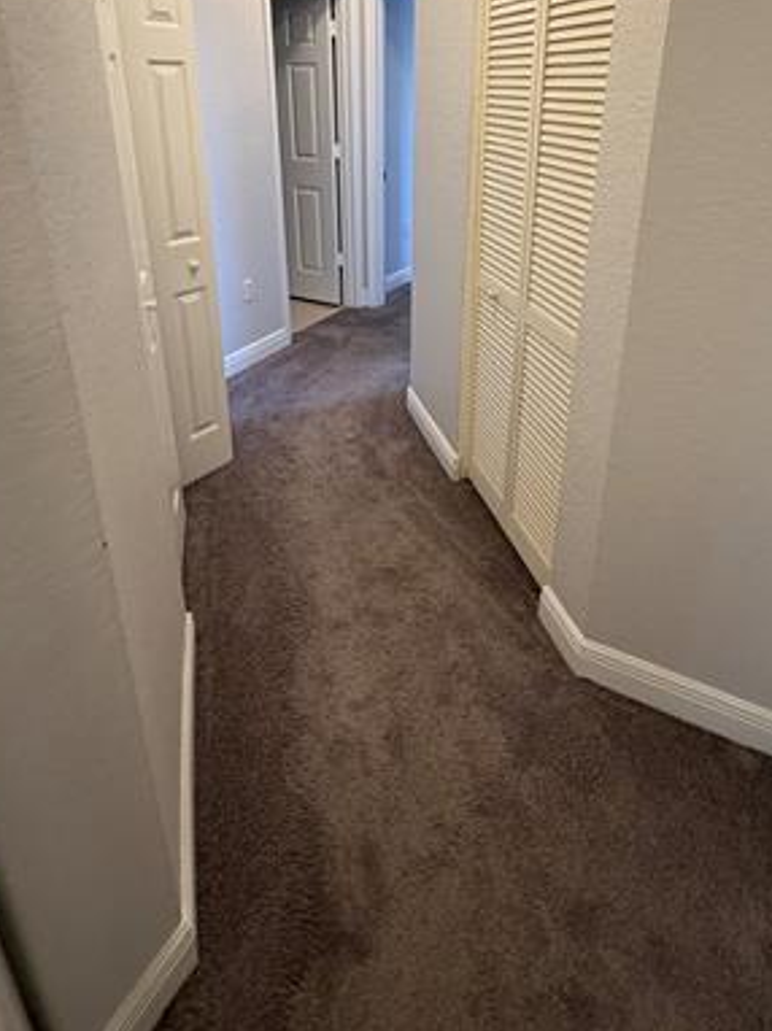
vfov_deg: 73.9
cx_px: 397
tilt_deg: -22.9
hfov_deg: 61.0
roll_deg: +2.2
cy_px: 337
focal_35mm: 22
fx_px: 655
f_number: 2.2
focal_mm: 2.22
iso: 200
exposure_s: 1/60
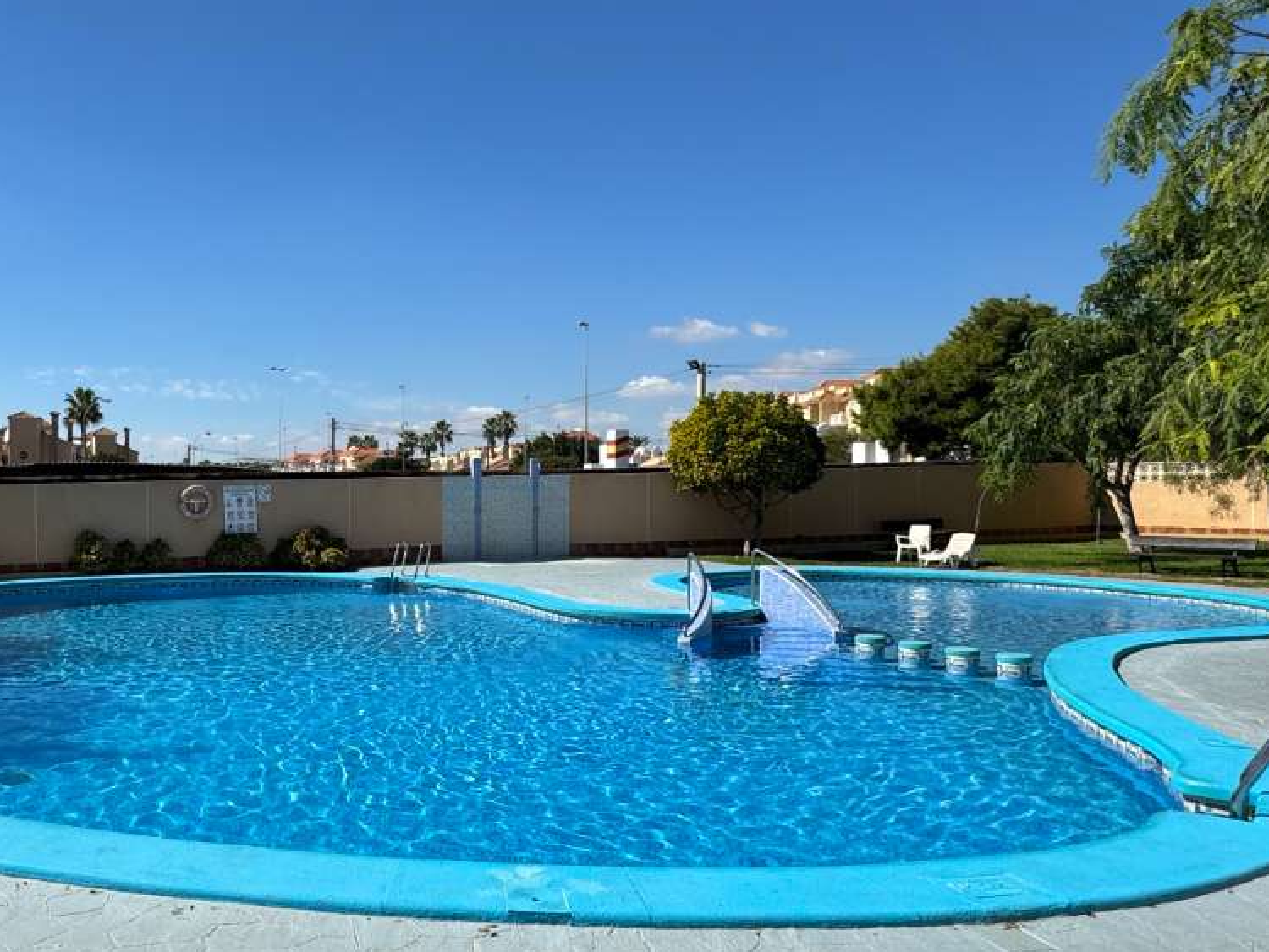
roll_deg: +0.9
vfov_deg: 49.7
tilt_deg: -0.8
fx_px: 1027
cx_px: 342
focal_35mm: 28
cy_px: 505
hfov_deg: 60.5
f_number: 2.2
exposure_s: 1/2584
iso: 50
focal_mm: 2.22
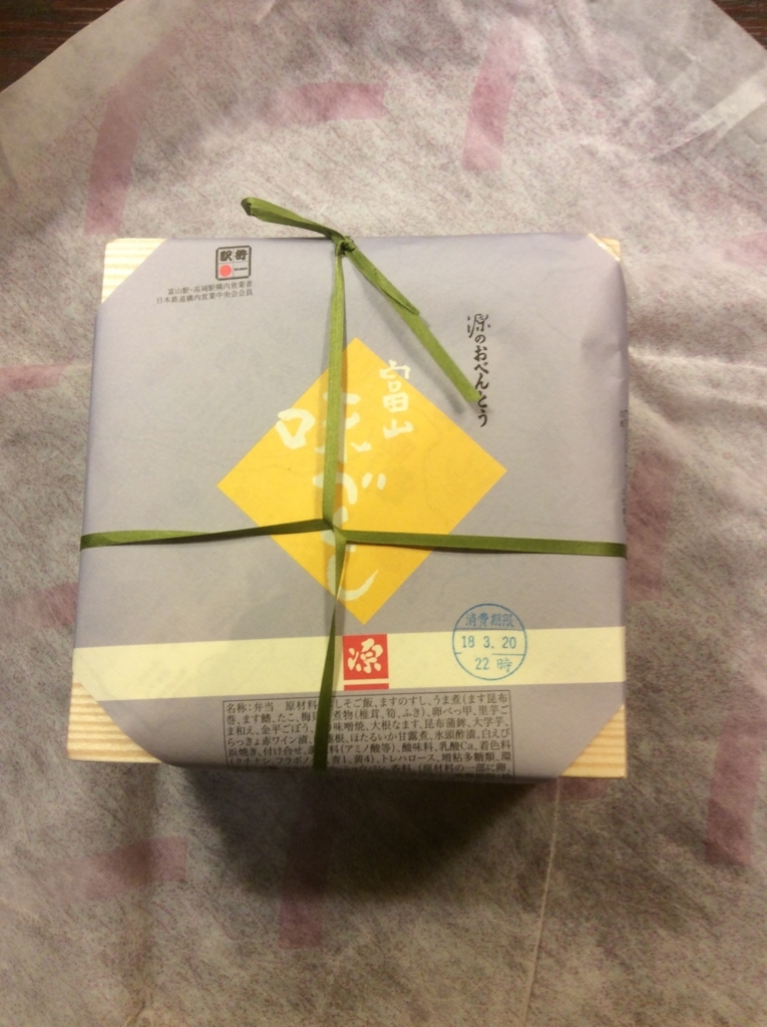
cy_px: 514
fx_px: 948
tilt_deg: -80.9
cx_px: 384
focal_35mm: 32
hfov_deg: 44.1
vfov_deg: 56.9
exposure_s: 1/24
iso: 50
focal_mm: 3.3
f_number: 2.4
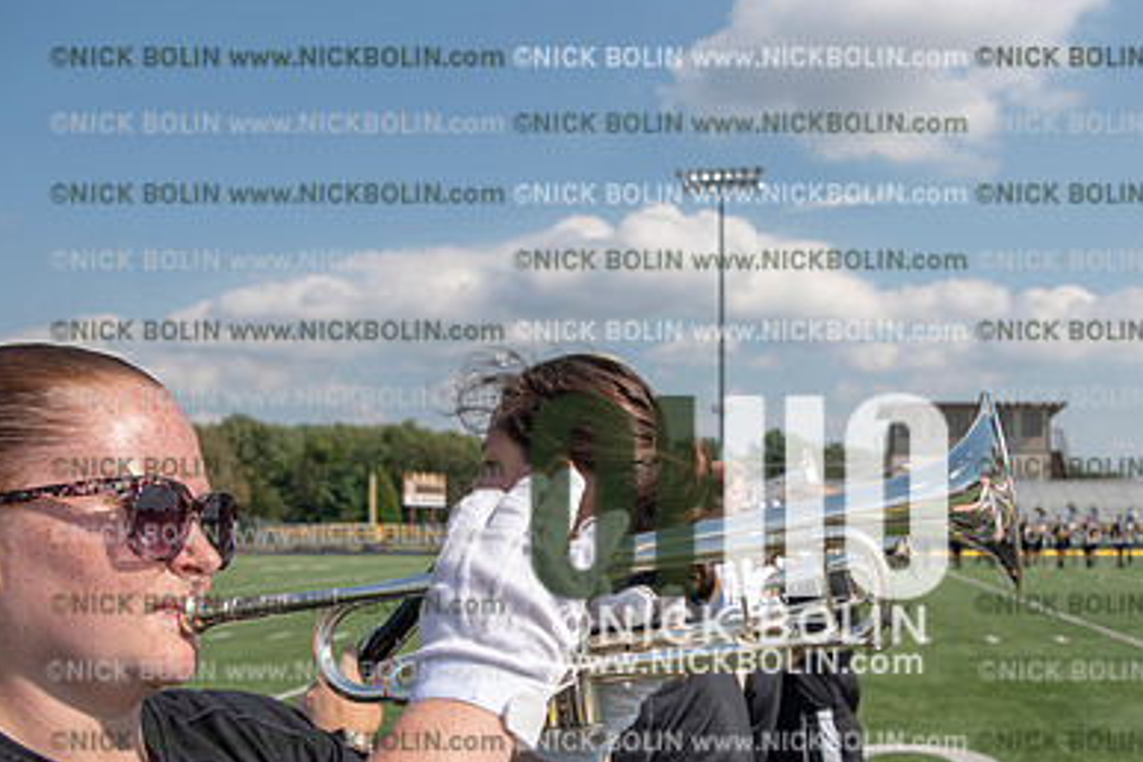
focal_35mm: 39
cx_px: 738
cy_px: 536
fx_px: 1238
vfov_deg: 33.8
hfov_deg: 48.9
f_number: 5.6
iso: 200
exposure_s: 1/1250
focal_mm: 26
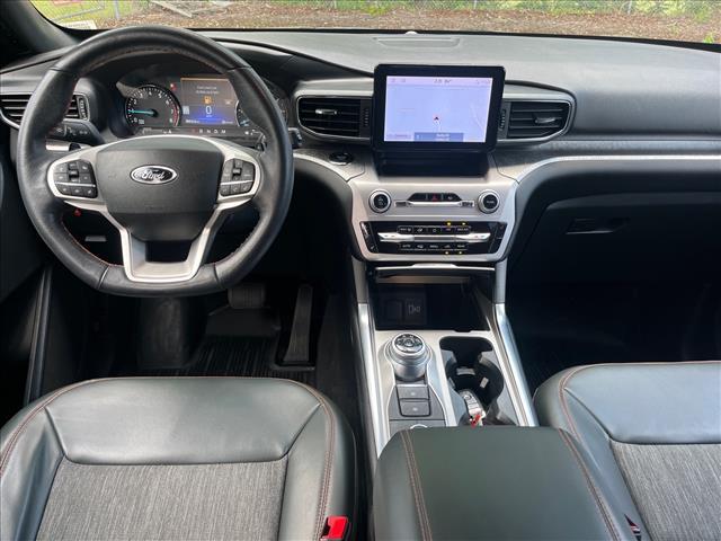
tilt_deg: -31.2
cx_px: 360
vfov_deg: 53.1
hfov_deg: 67.3
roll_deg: +0.0
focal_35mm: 26
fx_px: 542
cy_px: 270
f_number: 1.6
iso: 64
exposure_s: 1/121
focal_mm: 5.1
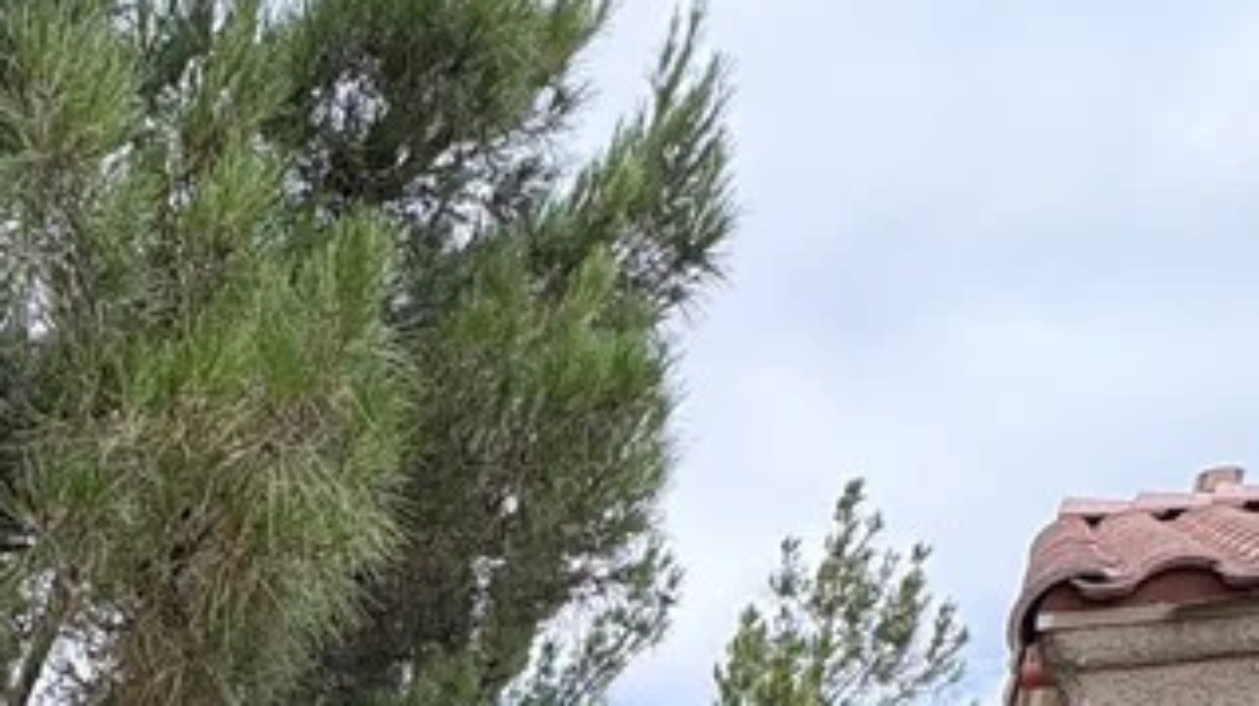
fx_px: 1635
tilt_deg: -11.7
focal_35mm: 49
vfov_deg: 17.2
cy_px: 1436
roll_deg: -3.5
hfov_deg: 37.8
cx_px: 16
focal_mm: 2.22
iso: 40
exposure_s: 1/361
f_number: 2.2
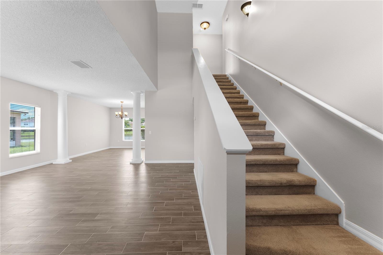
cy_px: 128
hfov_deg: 104.3
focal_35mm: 14
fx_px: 149
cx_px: 192
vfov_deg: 81.2
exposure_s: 1/3
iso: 320
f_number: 8
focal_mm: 14
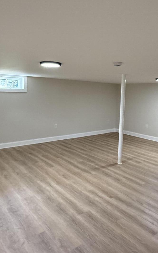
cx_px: 85
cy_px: 109
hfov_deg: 44.5
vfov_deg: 66.2
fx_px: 193
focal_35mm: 28
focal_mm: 2.22
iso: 500
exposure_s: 1/120
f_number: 2.2
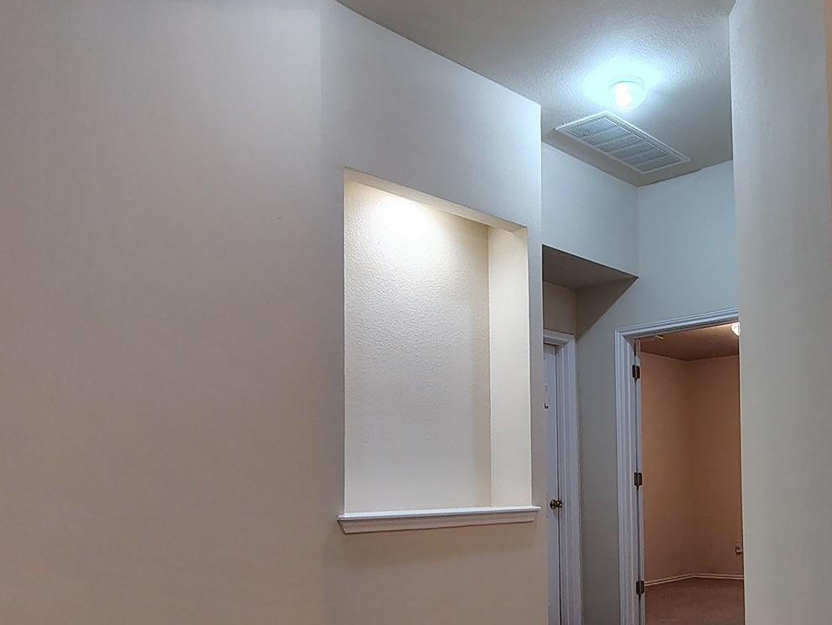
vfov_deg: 41.7
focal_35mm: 33
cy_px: 465
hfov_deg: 52.4
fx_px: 793
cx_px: 644
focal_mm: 2.13
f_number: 2.2
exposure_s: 1/40
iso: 377
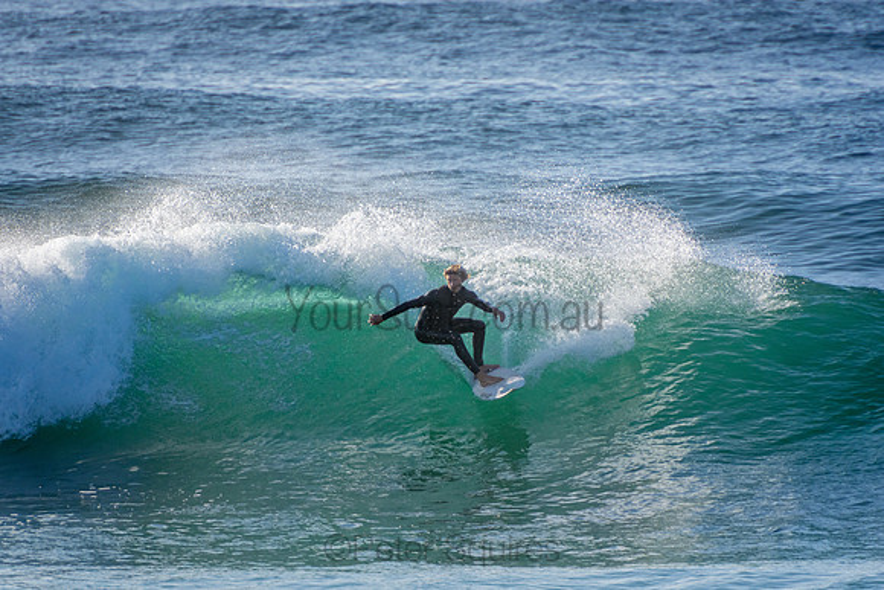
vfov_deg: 2.3
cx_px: 442
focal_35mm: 600
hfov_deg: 3.4
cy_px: 295
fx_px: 14736
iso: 220
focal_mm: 400
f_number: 5.6
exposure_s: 1/2000
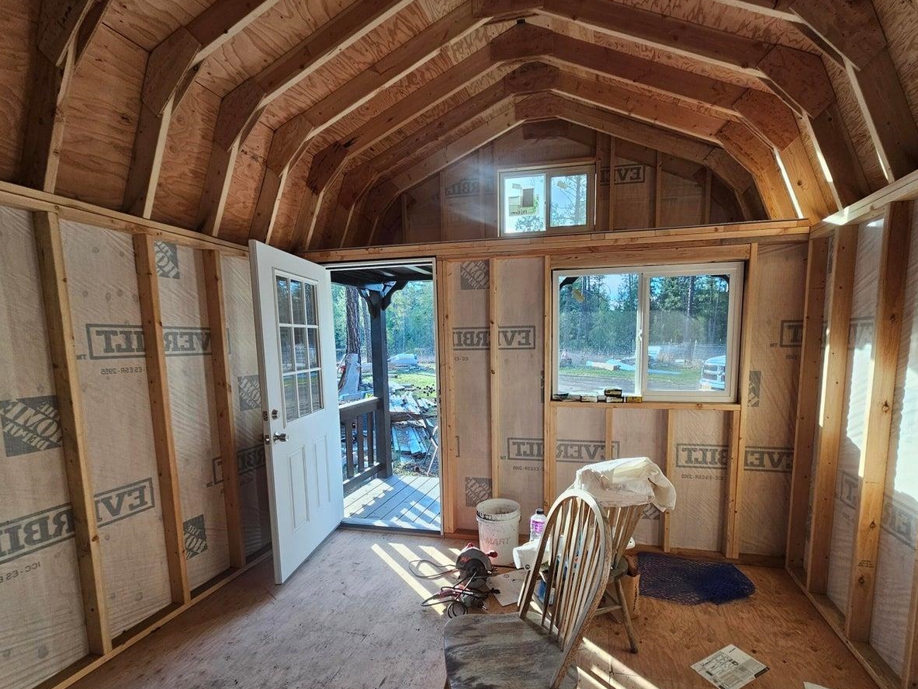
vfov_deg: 81.3
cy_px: 389
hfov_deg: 97.8
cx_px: 506
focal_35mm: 15
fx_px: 398
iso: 80
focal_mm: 2.2
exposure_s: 1/60
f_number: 2.2
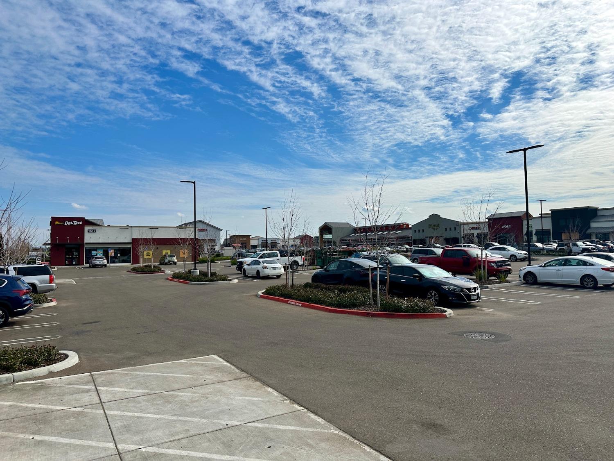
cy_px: 230
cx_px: 307
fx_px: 426
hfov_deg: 71.6
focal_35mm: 24
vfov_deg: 56.8
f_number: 1.78
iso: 80
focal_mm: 6.86
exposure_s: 1/10753
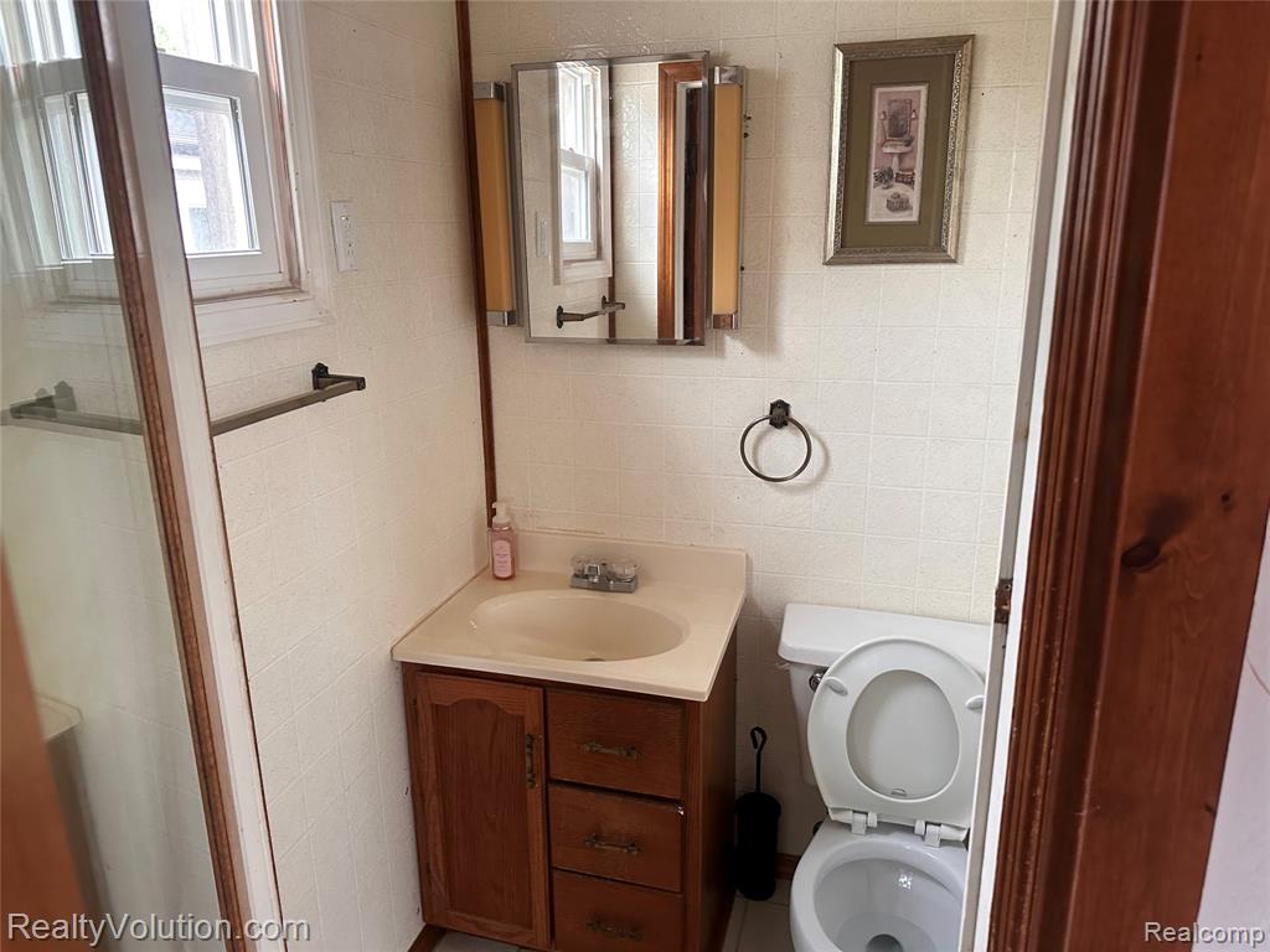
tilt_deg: -15.5
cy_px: 476
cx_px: 635
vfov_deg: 56.8
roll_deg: +1.5
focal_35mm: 24
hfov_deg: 71.6
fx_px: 881
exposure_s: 1/60
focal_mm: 6.86
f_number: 1.78
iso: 500
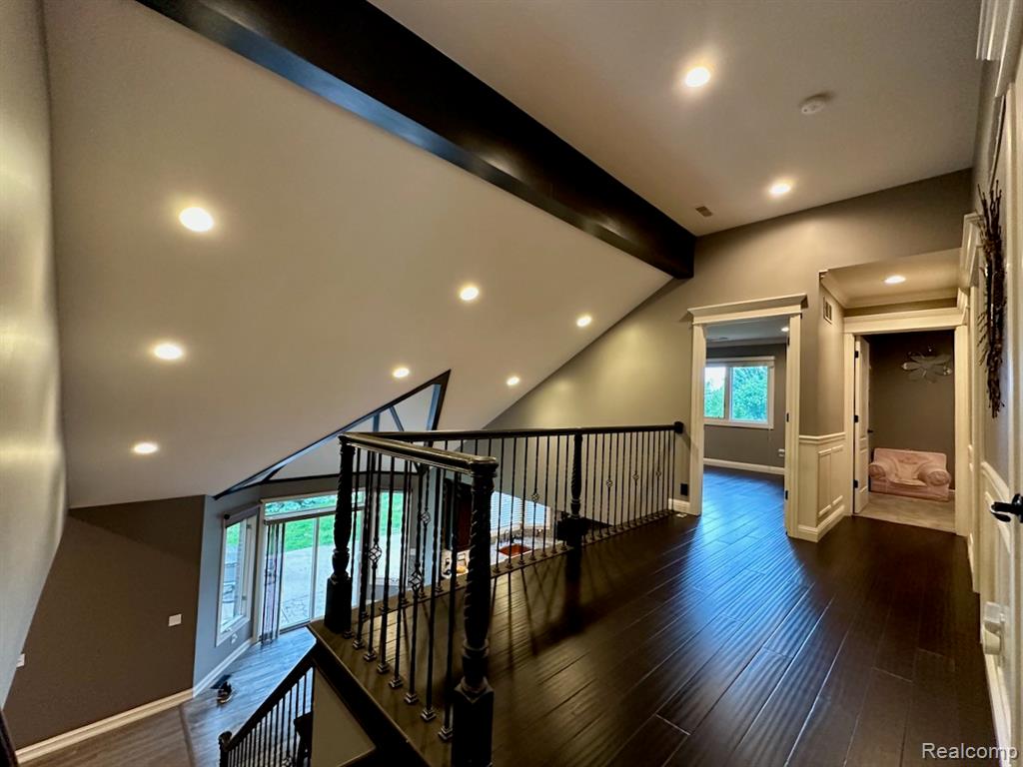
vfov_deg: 85.7
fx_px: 414
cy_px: 384
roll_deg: -0.9
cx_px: 512
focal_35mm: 14
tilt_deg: +1.6
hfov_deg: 102.1
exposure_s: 1/60
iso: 400
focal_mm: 2.22
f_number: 2.2
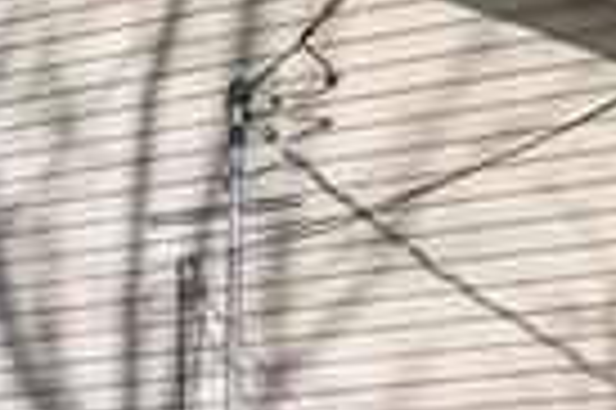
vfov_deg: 9.5
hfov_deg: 10.1
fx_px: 2307
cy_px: 804
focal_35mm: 135
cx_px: -1353
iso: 100
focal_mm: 18
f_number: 7.1
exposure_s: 1/200
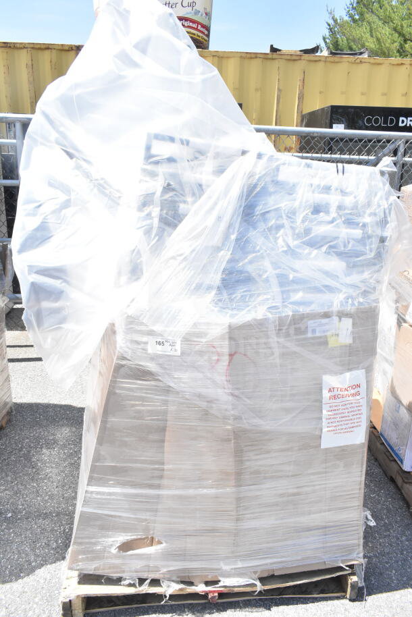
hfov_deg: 48.0
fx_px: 463
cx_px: 206
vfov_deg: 67.4
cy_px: 308
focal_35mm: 27
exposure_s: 1/640
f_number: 13
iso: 1600
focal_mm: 18
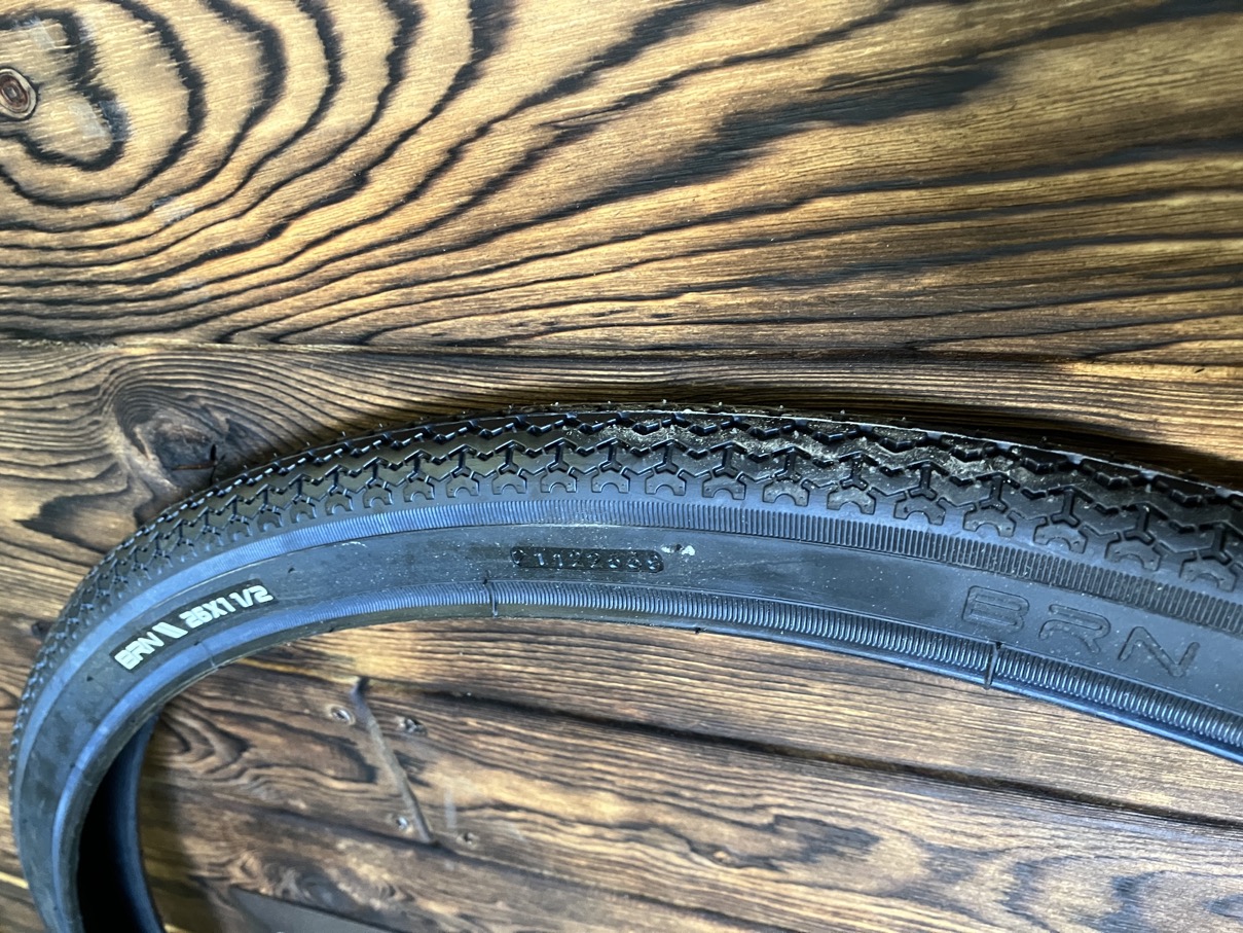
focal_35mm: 28
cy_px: 466
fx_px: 1006
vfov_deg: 49.8
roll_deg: +12.7
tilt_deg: -34.9
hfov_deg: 63.4
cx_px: 622
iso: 400
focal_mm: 3.99
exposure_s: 1/29
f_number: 1.8
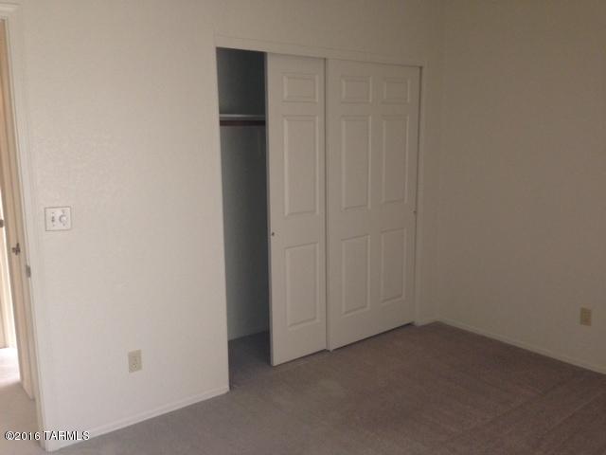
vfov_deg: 42.9
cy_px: 228
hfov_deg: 55.4
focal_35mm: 33
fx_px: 578
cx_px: 303
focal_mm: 4.12
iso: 125
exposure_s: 1/20
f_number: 2.4
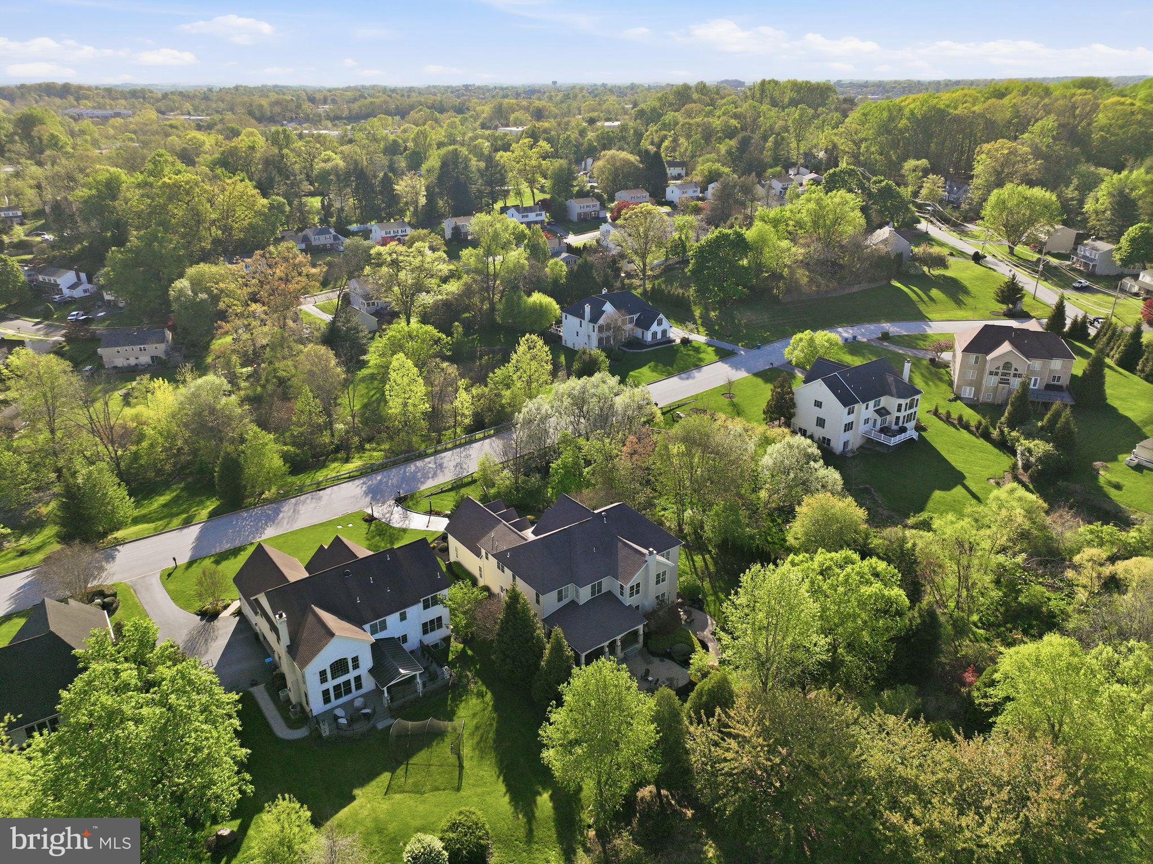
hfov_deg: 71.6
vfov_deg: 56.8
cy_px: 432
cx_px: 576
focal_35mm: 24
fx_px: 799
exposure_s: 1/5000
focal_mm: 12.3
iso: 410
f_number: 2.8
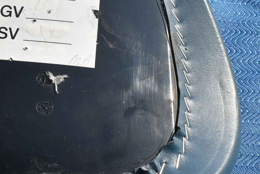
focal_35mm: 94
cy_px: 70
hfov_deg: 21.3
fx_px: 681
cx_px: 45
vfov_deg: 14.5
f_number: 8
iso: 200
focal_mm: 25
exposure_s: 1/640
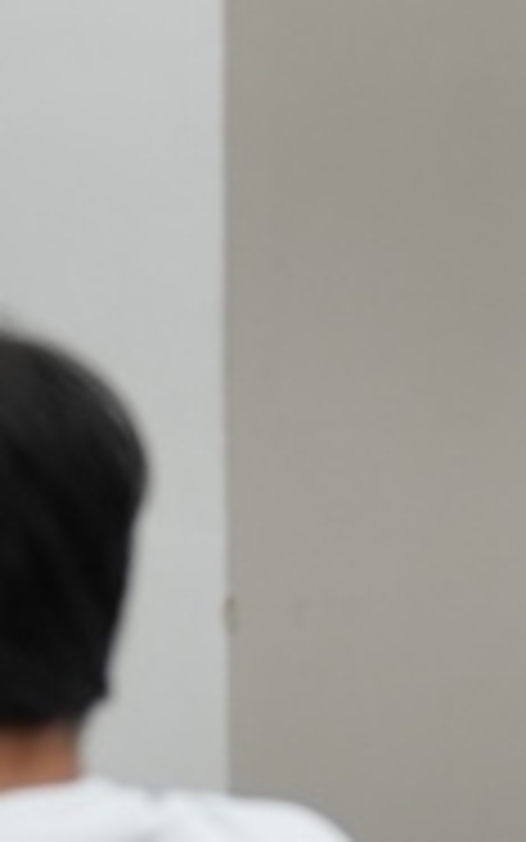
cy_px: 47
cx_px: 616
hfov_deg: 3.4
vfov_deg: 5.4
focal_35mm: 388
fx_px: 8892
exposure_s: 1/160
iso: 500
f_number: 2.5
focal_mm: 74
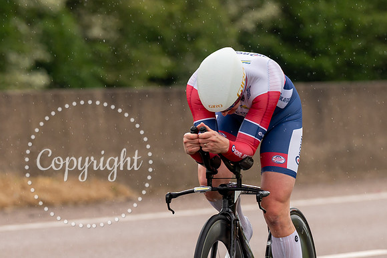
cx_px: 210
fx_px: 5762
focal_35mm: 536
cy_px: 135
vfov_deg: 2.6
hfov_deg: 3.8
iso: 400
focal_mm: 200
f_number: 3.5
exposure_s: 1/1000
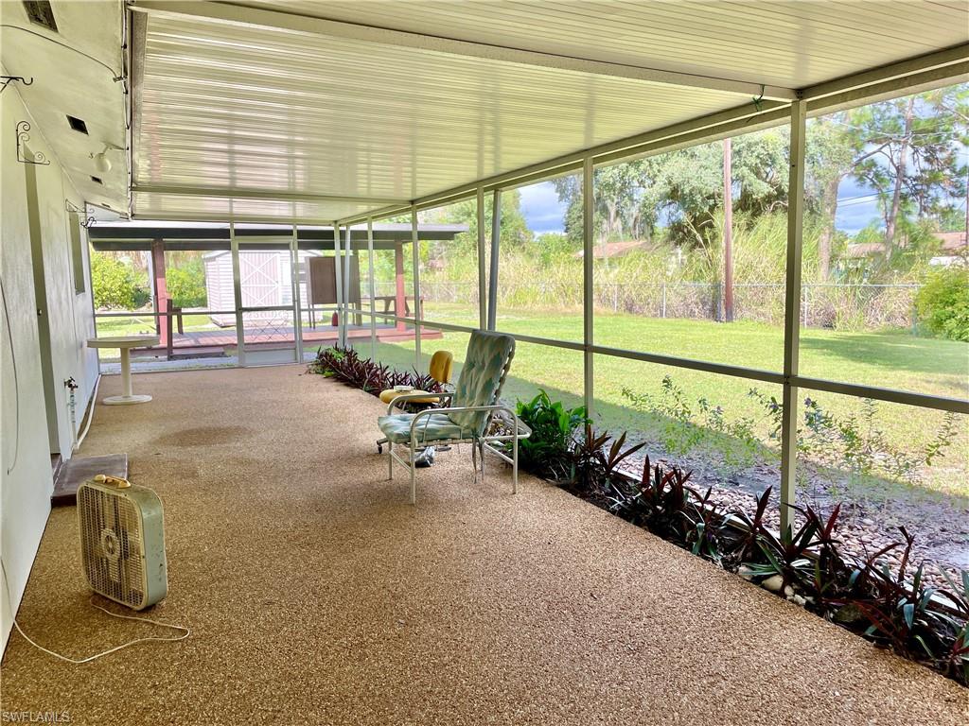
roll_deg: +1.4
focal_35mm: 26
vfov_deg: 53.1
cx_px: 484
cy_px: 363
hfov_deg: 67.3
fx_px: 728
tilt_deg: -6.9
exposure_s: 1/467
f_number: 1.6
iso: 32
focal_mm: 4.2
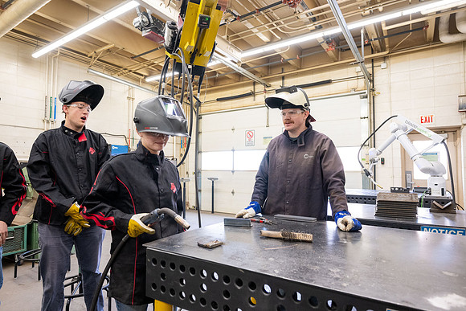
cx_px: 233
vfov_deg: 59.5
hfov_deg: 81.2
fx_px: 272
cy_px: 156
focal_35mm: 21
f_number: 4
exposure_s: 1/200
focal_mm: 21
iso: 1600
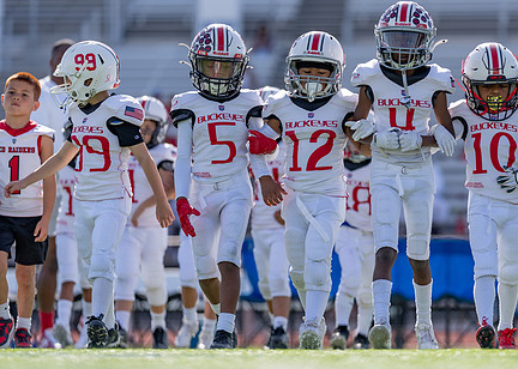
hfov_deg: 10.6
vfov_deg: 7.6
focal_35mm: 190
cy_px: 161
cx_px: 317
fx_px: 2793
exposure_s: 1/5000
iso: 100
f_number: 1.8
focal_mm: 135
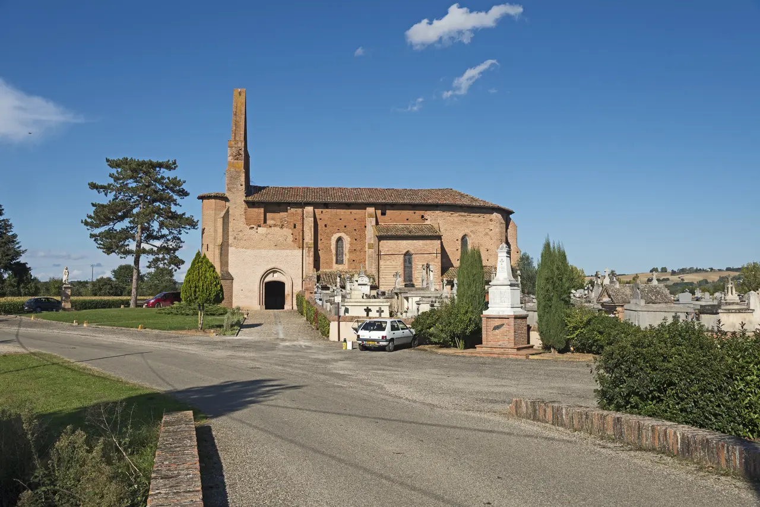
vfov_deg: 38.9
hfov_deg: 55.8
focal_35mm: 34
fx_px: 718
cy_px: 254
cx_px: 380
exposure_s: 1/500
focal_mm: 34
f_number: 8
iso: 100
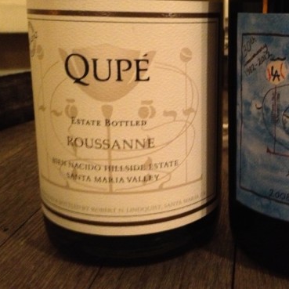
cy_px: 118
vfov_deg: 32.7
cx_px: 230
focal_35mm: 52
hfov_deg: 31.9
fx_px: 491
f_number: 2.4
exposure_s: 1/15
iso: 800
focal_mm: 4.28
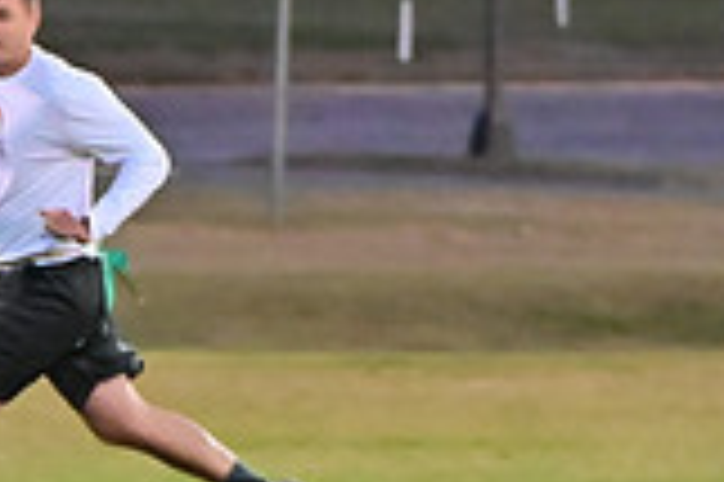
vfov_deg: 2.5
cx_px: -495
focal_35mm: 545
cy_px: 610
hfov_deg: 3.8
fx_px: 10949
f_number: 4
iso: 6400
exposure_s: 1/500
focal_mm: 101
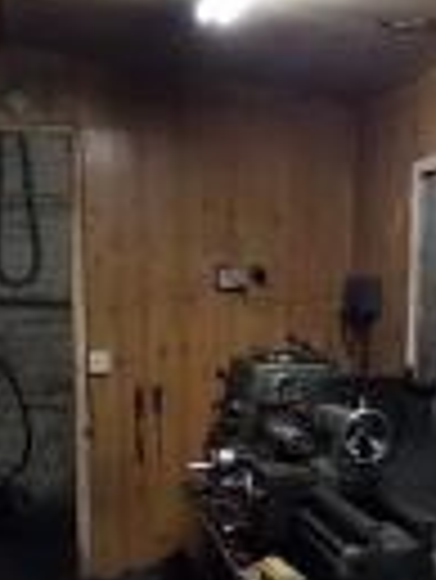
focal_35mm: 44
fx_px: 738
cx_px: 400
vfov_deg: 42.3
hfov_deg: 31.3
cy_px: 389
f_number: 2.2
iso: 323
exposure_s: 1/14.3
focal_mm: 1.13
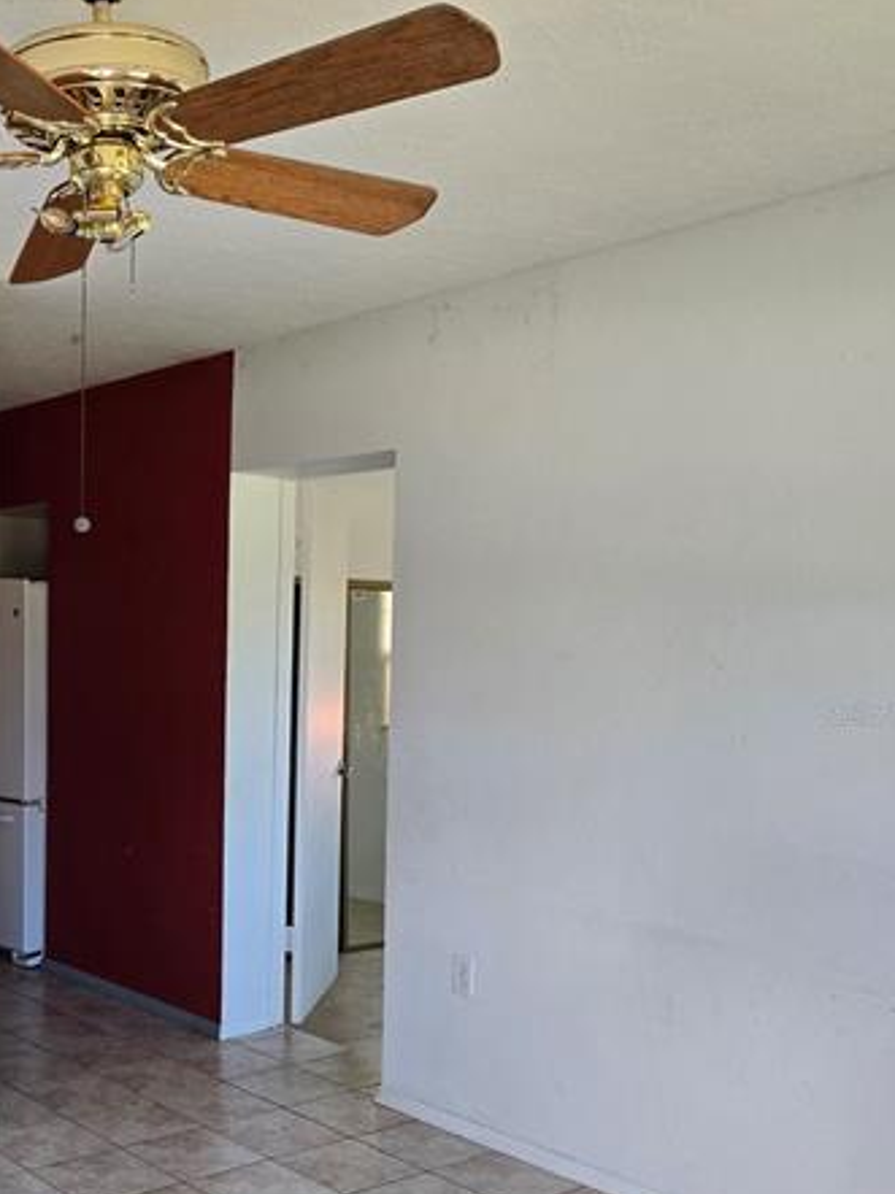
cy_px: 713
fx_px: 1380
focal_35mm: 40
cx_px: 165
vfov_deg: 46.6
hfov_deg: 34.7
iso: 160
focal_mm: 5.4
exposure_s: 1/180
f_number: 1.8
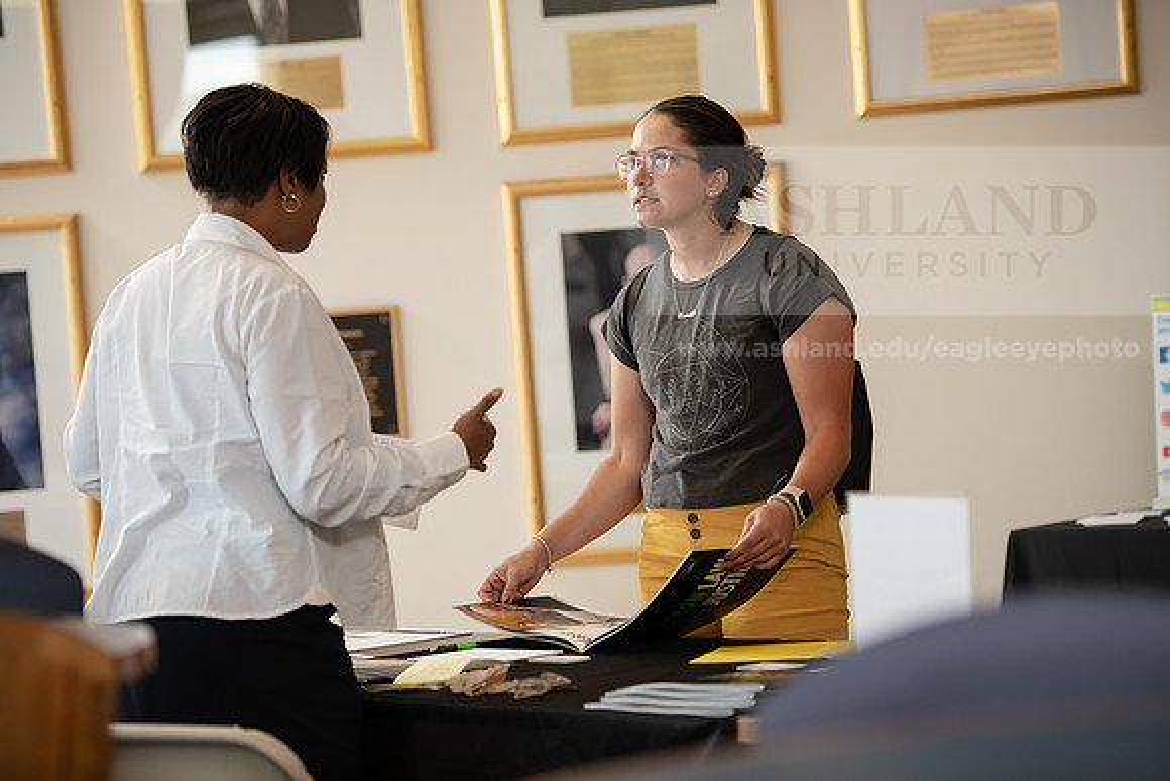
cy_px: 390
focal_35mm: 135
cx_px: 585
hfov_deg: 15.2
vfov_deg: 10.2
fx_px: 4388
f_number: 3.2
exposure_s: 1/200
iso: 800
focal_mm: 135
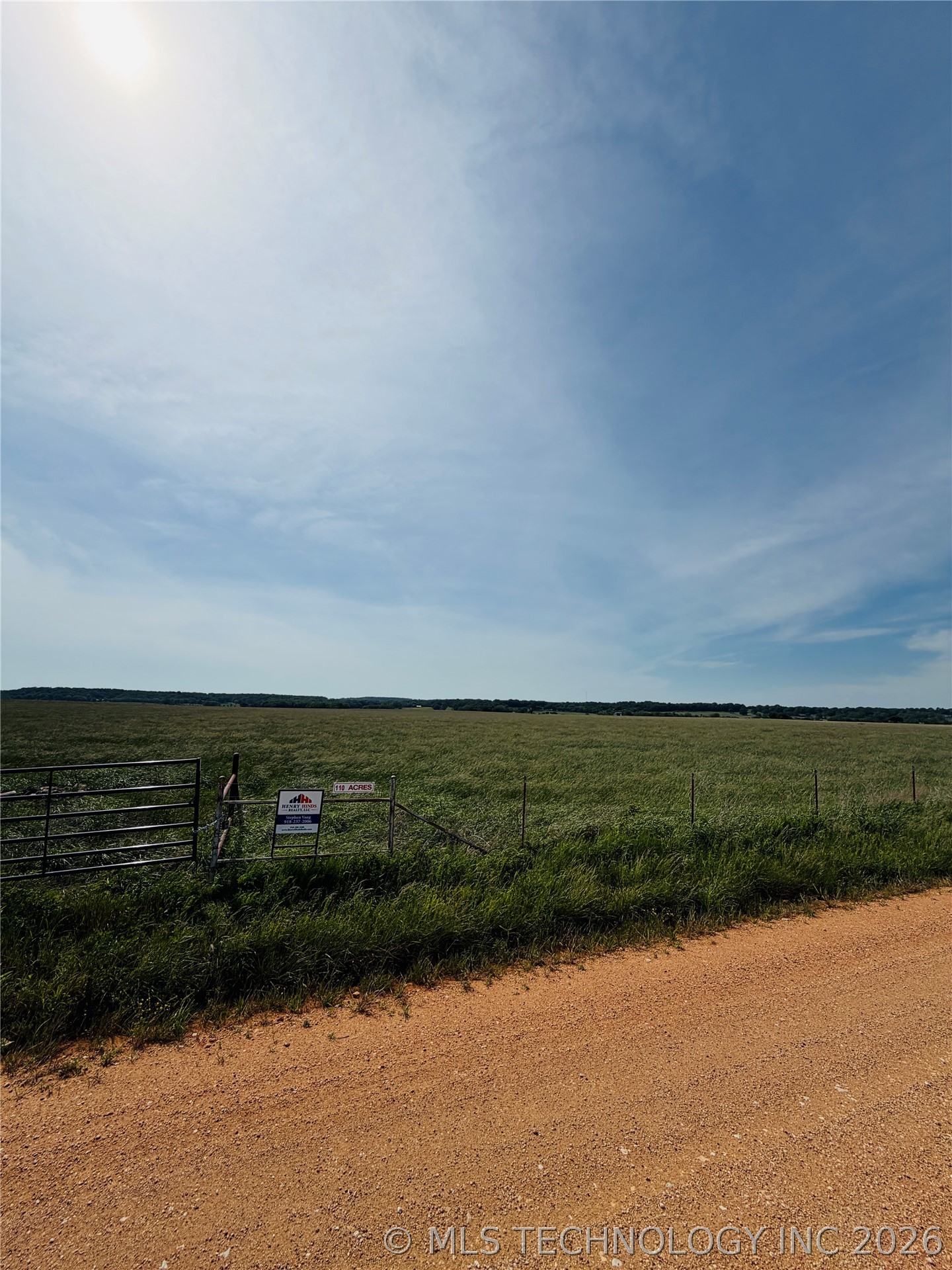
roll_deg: -0.2
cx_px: 476
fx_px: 513
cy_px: 635
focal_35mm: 14
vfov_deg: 102.1
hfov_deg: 85.7
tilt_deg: +10.9
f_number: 2.2
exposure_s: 1/2717
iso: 20
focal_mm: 2.22
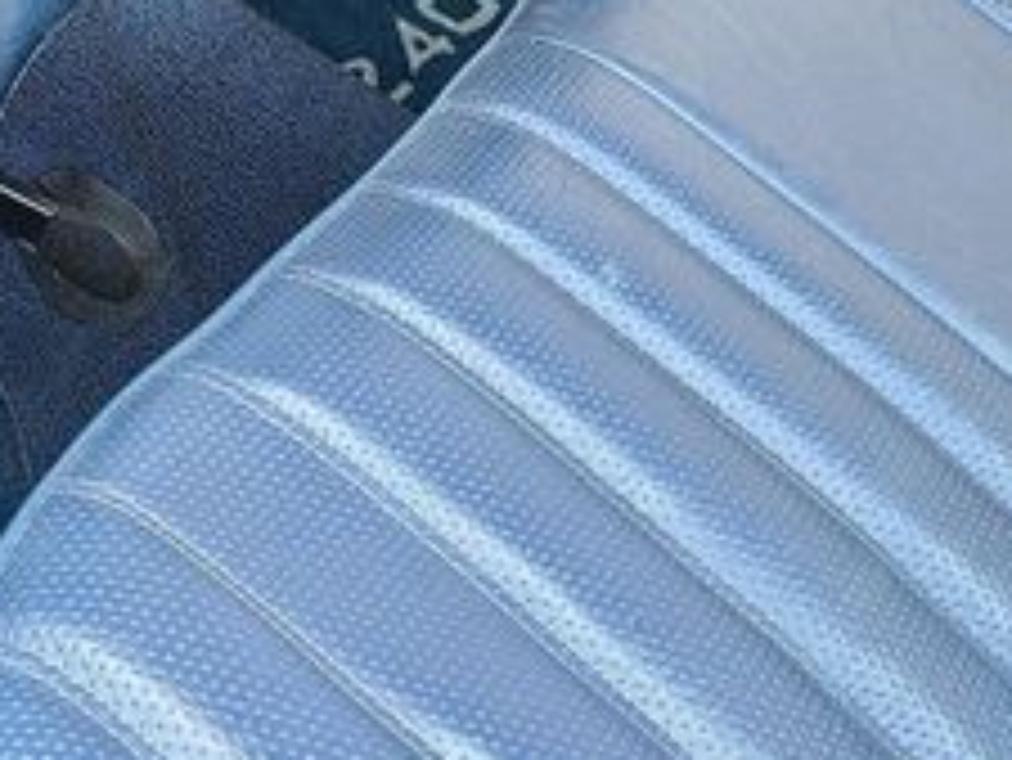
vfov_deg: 19.7
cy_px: 175
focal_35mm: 74
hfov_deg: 24.8
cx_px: -45
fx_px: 2165
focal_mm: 5.4
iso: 200
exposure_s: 1/39
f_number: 1.8
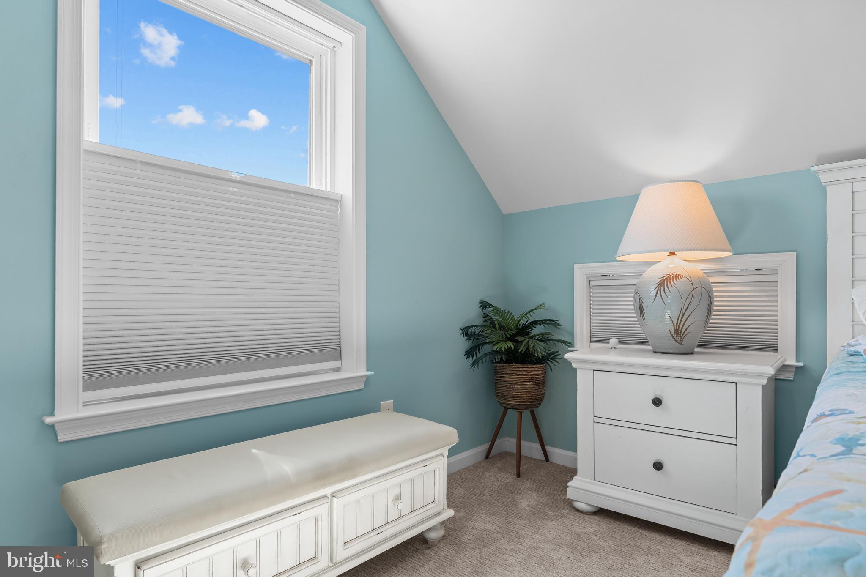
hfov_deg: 85.9
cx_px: 433
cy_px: 288
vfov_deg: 63.6
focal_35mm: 19
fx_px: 465
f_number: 7.1
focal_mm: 12.9
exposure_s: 1/3
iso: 200
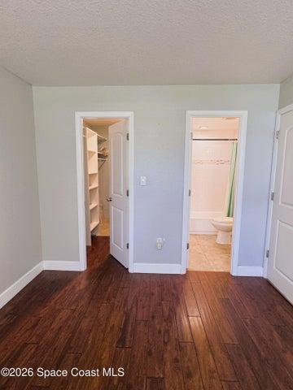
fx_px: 203
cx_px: 146
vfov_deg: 87.8
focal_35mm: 18
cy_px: 195
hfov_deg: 71.6
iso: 160
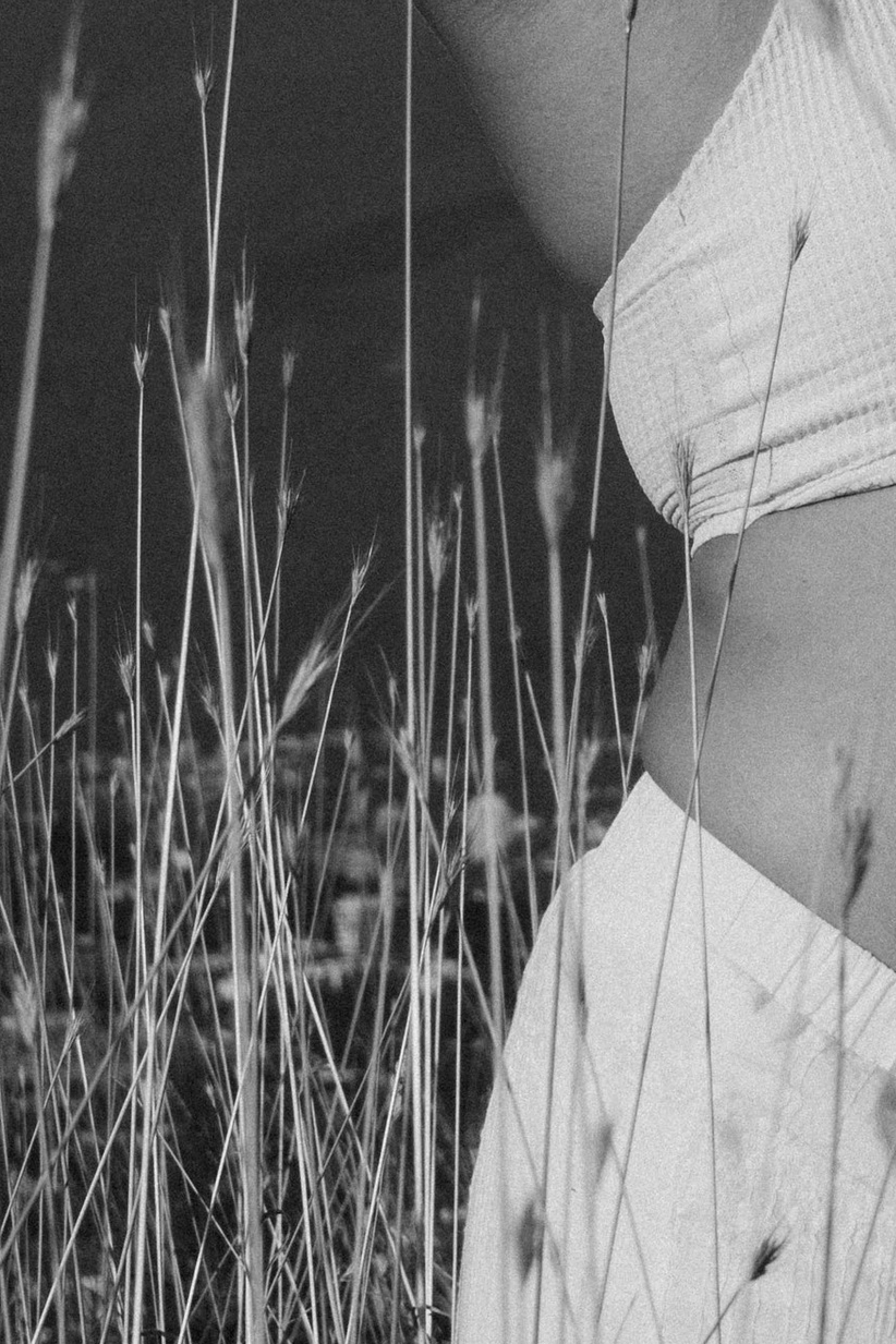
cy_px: 208
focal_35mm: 218
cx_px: 697
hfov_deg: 6.3
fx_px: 8138
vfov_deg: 9.4
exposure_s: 1/800
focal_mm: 70
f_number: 14
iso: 320
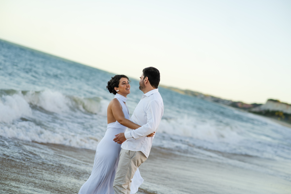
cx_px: 144
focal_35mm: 86
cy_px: 98
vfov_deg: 15.9
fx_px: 695
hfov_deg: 23.6
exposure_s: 1/640
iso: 100
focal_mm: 85
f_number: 2.2
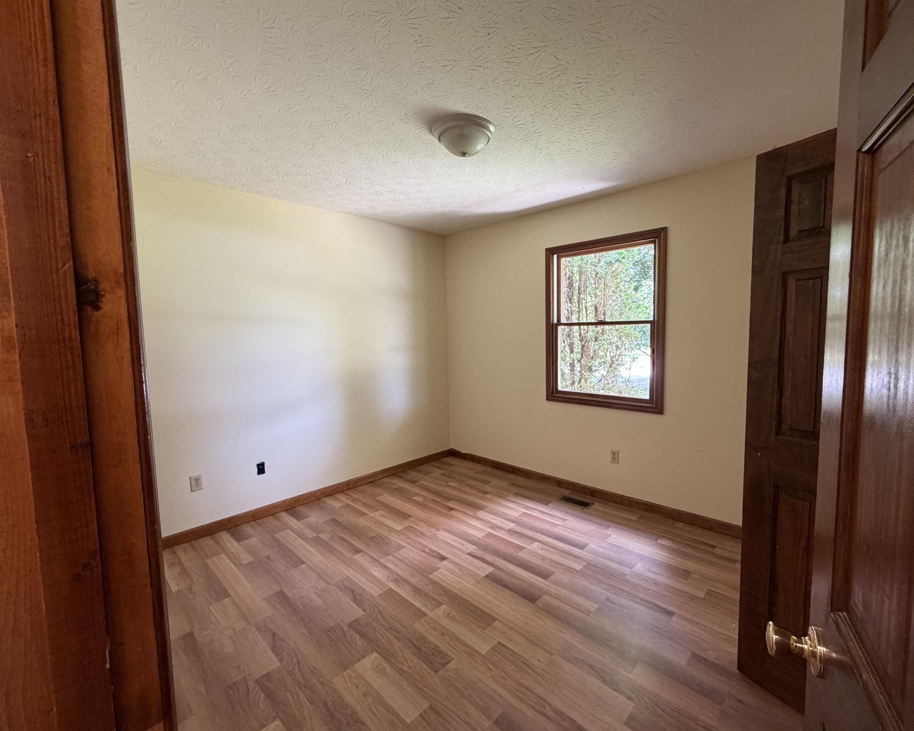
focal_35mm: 15
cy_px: 364
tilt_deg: -4.0
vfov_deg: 84.0
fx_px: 406
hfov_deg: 96.6
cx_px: 489
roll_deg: +1.5
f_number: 2.2
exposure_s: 1/60
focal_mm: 2.22
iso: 320
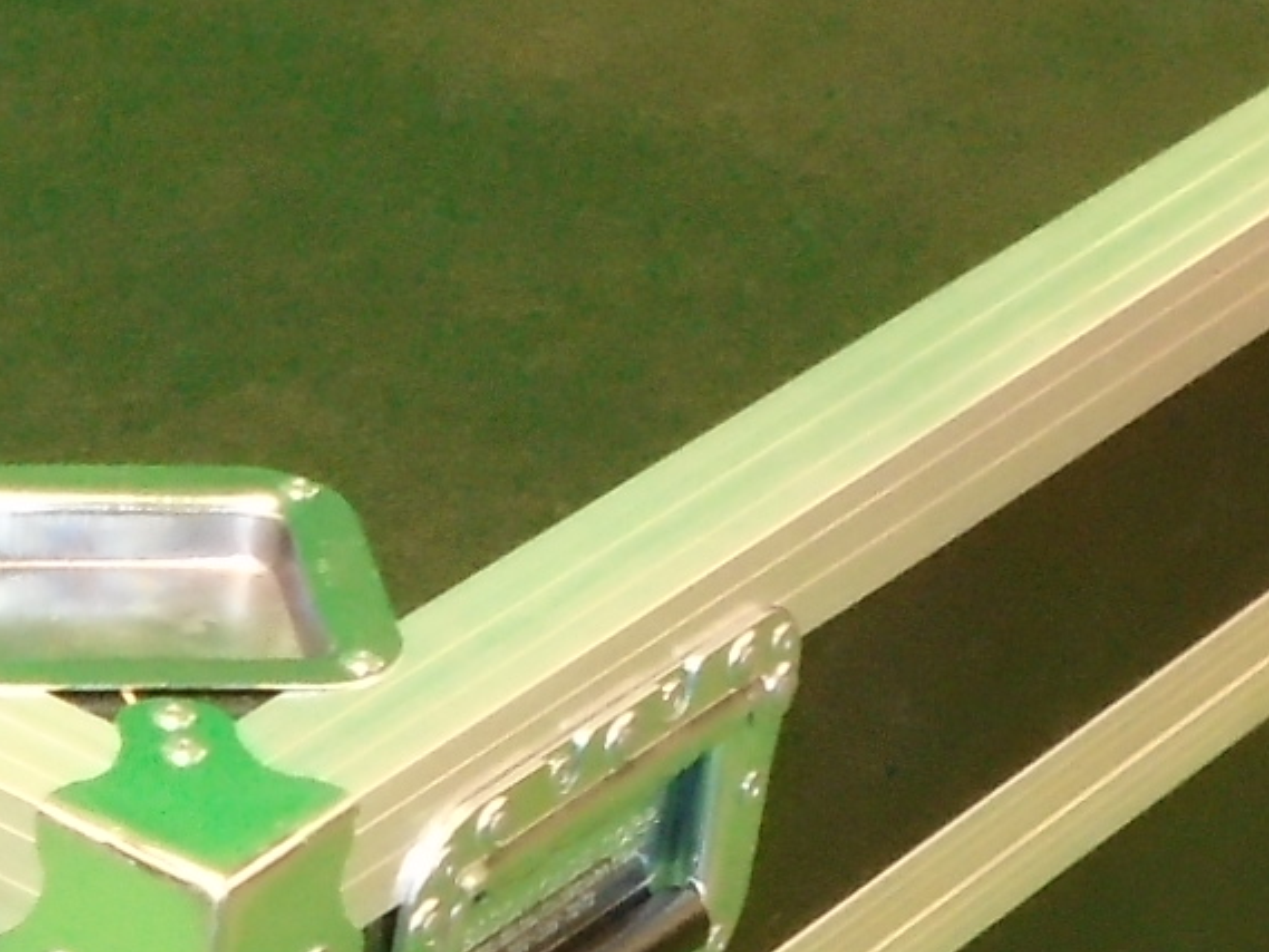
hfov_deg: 11.6
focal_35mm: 164
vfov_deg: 9.0
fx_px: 6013
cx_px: -511
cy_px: 1059
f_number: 3.8
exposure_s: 1/40
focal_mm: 6.4
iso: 400
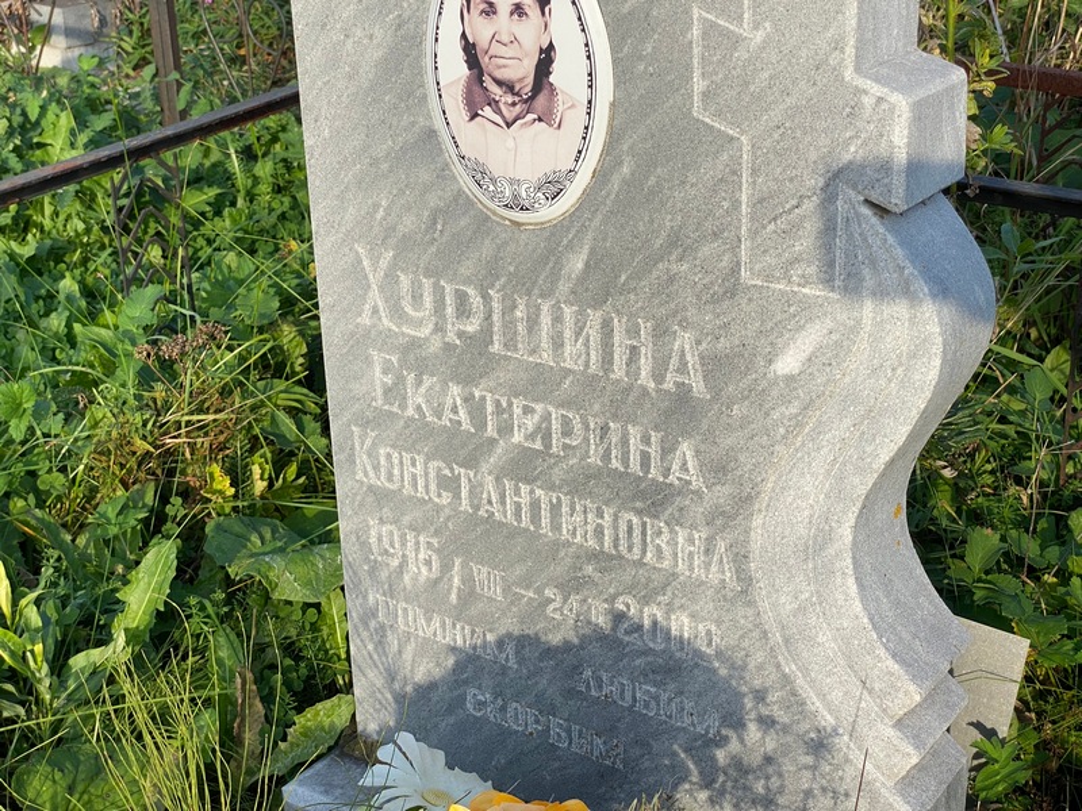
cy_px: 406
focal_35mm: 52
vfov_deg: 28.0
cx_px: 541
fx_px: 1625
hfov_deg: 36.8
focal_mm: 6
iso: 20
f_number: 2
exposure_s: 1/648
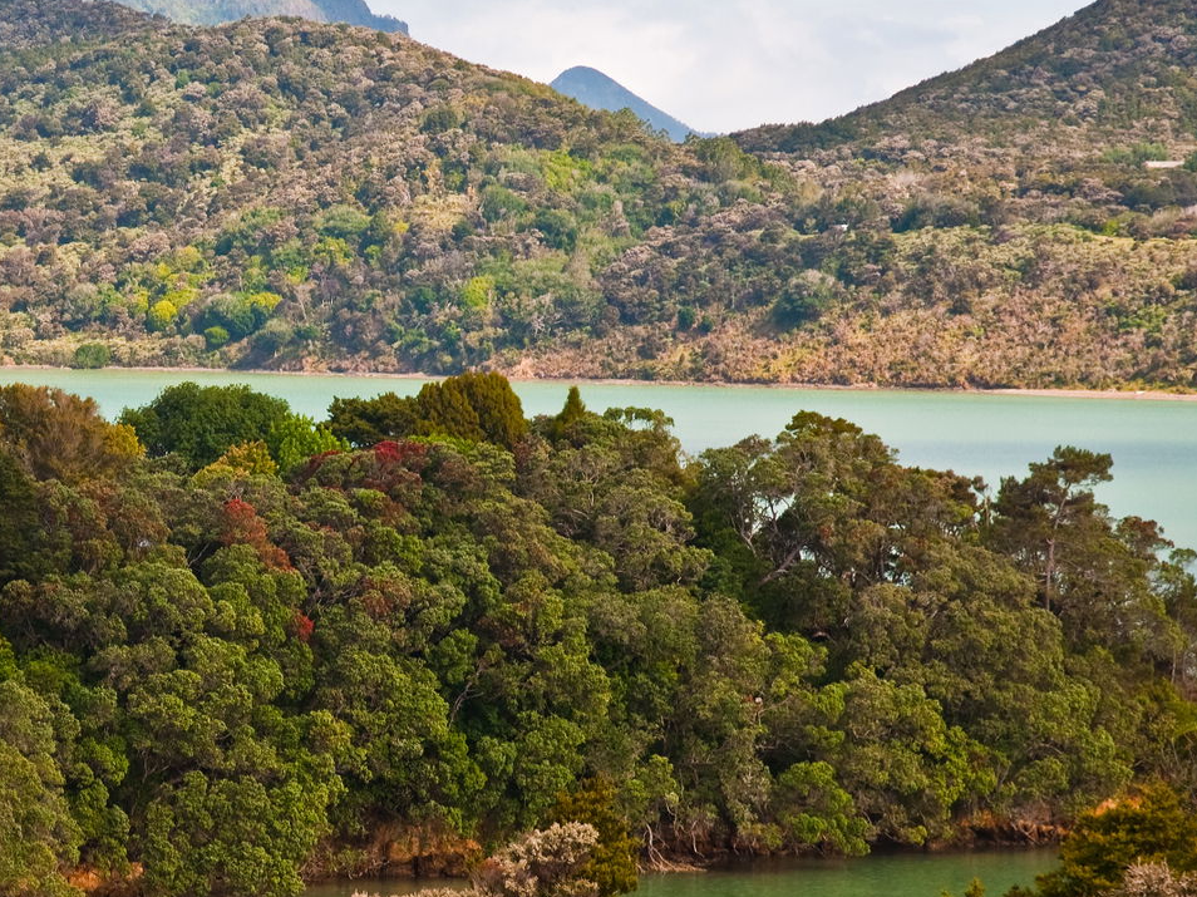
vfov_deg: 8.5
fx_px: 6015
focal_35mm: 174
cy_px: 436
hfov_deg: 11.3
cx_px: 171
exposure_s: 1/500
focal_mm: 60
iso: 220
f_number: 5.6
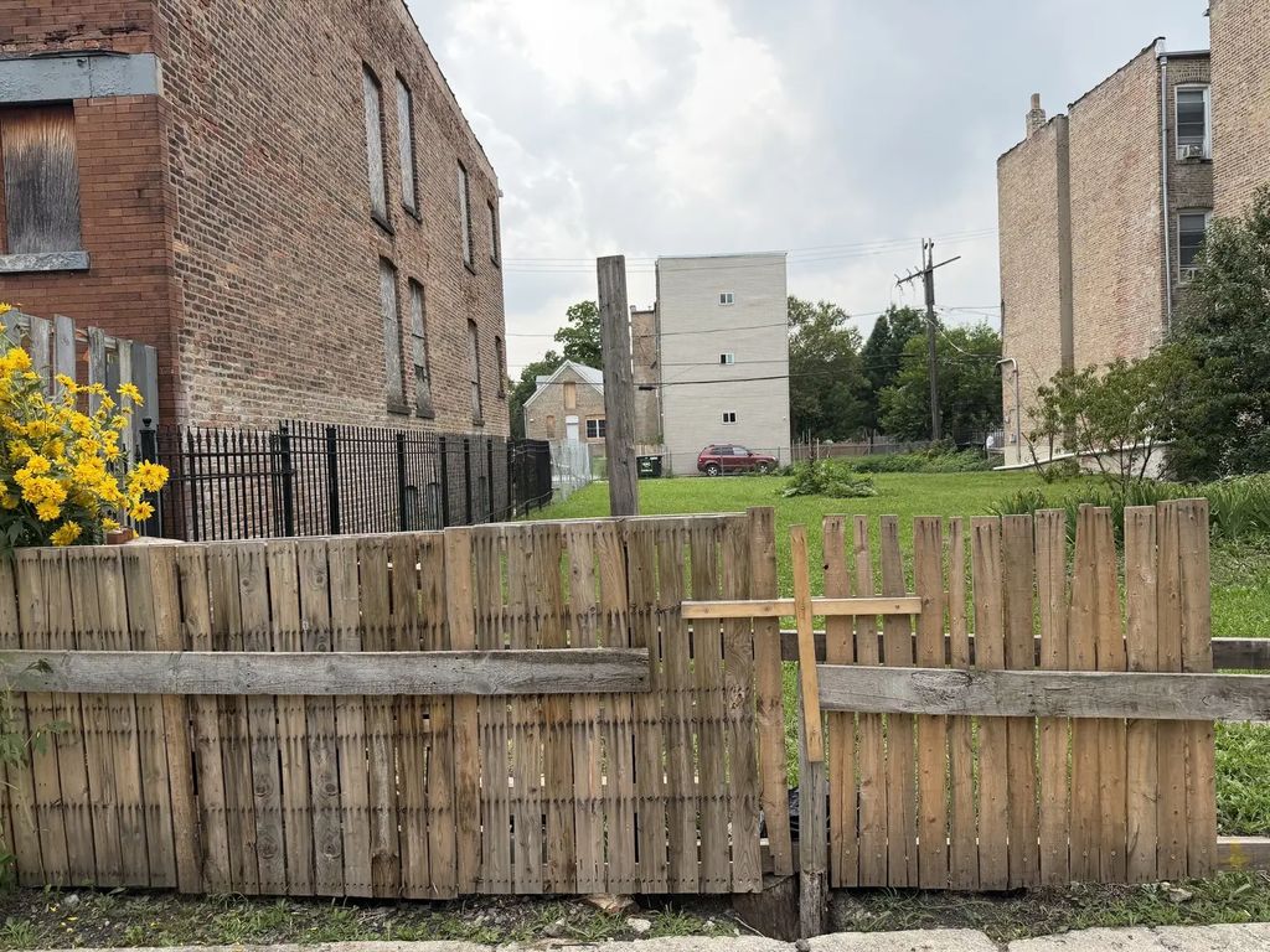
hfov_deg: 71.6
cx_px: 635
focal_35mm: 24
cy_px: 476
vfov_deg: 56.8
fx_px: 881
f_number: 1.78
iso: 100
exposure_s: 1/2801
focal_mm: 6.76
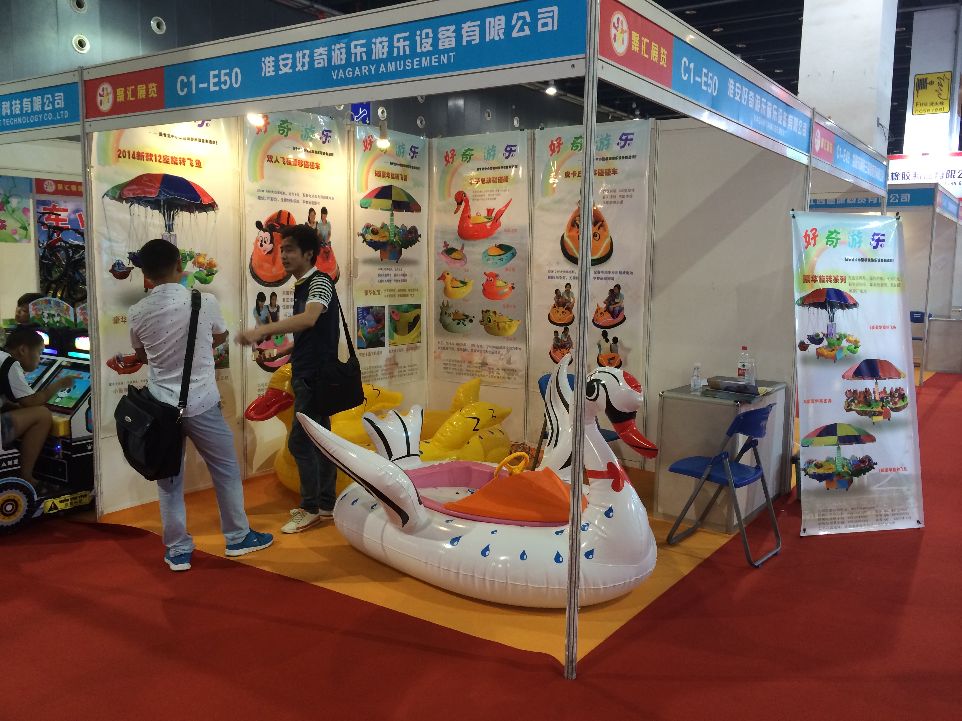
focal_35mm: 30
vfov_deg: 46.8
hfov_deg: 60.0
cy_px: 360
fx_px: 834
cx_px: 481
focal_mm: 4.12
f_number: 2.2
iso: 125
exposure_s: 1/30
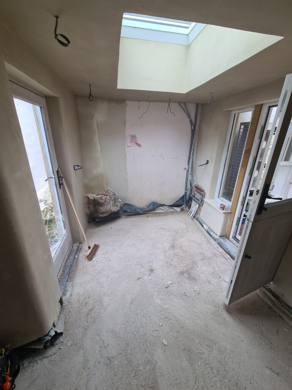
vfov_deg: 106.2
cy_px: 195
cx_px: 146
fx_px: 146
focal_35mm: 13
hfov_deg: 89.9
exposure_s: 1/112
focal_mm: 2.2
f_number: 2.2
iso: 50
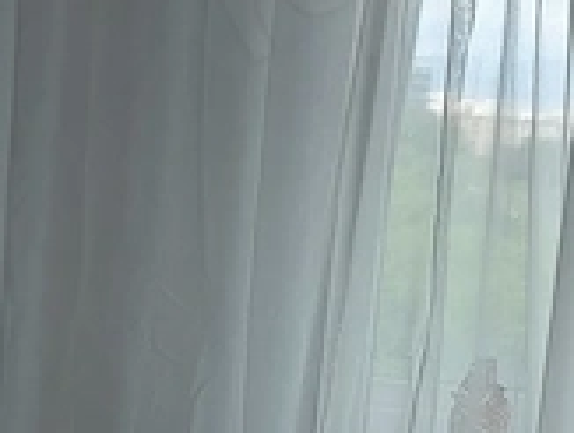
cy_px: 753
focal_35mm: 153
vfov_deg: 9.3
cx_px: 169
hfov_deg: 12.9
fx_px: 2543
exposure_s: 1/60
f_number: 1.8
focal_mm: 5.23
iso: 32
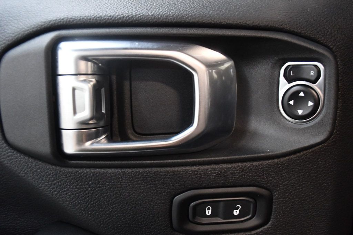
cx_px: 176
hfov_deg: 61.9
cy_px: 118
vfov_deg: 43.6
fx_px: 294
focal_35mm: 30
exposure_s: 1/60
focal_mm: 20
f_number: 3.8
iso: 3600
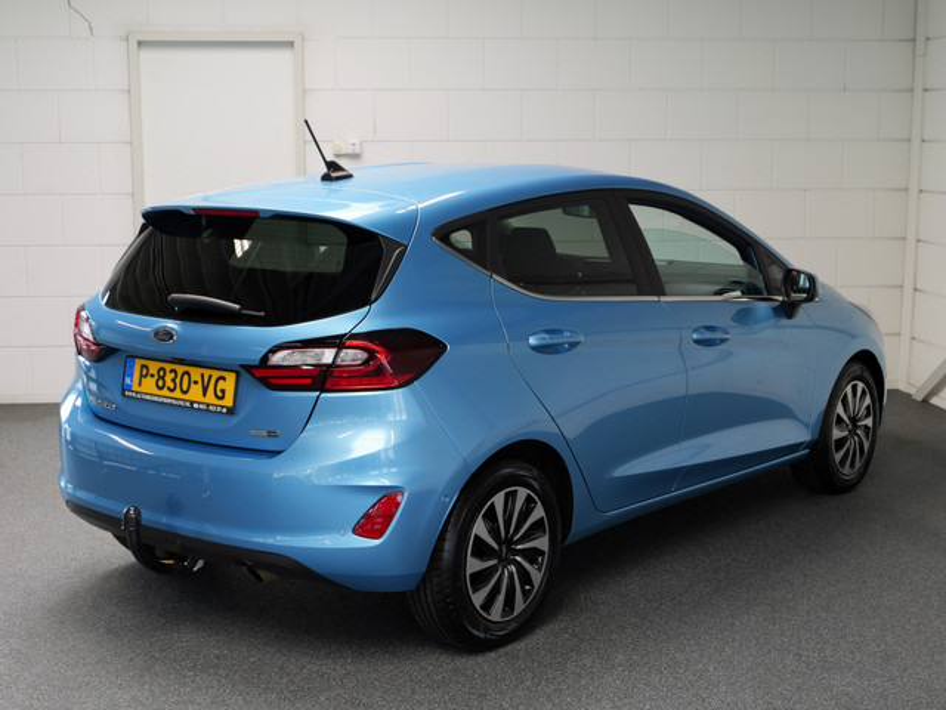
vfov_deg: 29.7
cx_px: 473
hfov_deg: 38.9
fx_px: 1339
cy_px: 355
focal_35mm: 49
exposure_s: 1/60
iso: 250
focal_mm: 22.2
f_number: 2.7
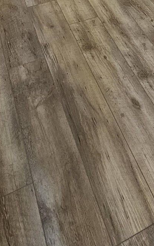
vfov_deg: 25.2
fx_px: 329
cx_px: 119
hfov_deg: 25.9
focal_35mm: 49
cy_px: -158
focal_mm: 2.2
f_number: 2.2
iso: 160
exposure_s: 1/60
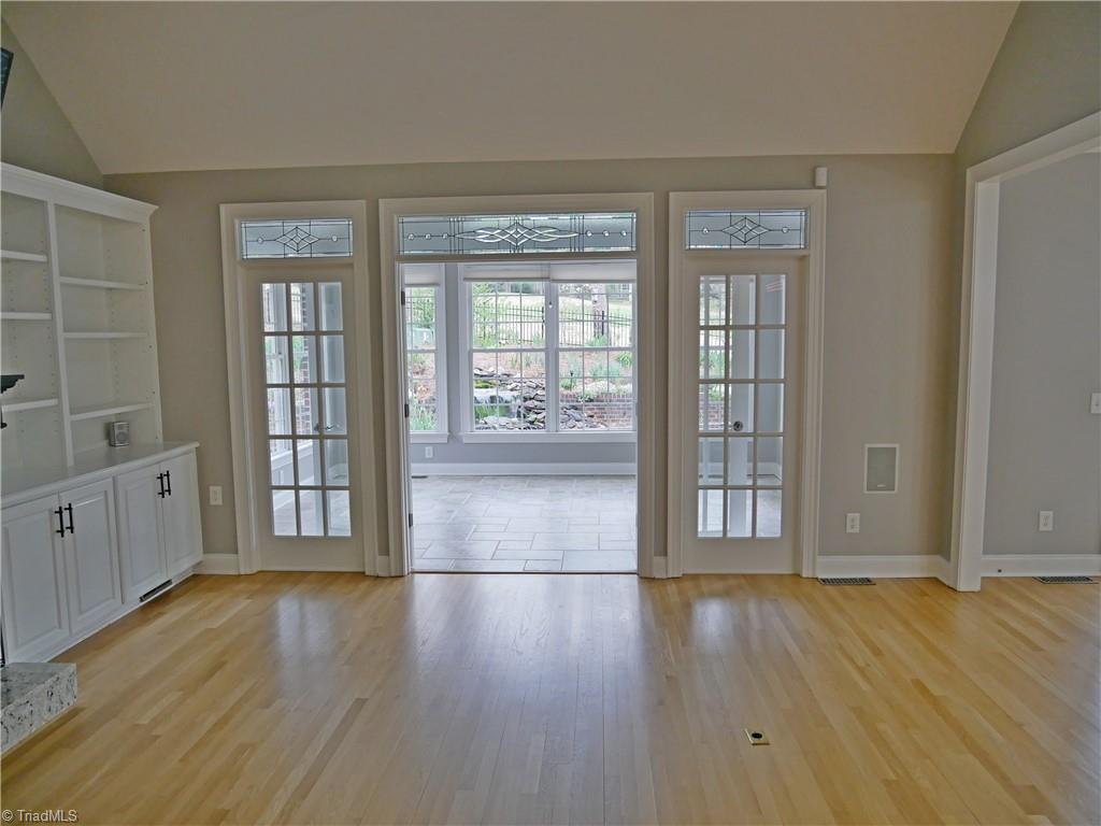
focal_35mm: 24
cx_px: 550
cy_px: 413
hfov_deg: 71.6
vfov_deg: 56.8
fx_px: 763
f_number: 3.5
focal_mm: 12
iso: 250
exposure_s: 1/60
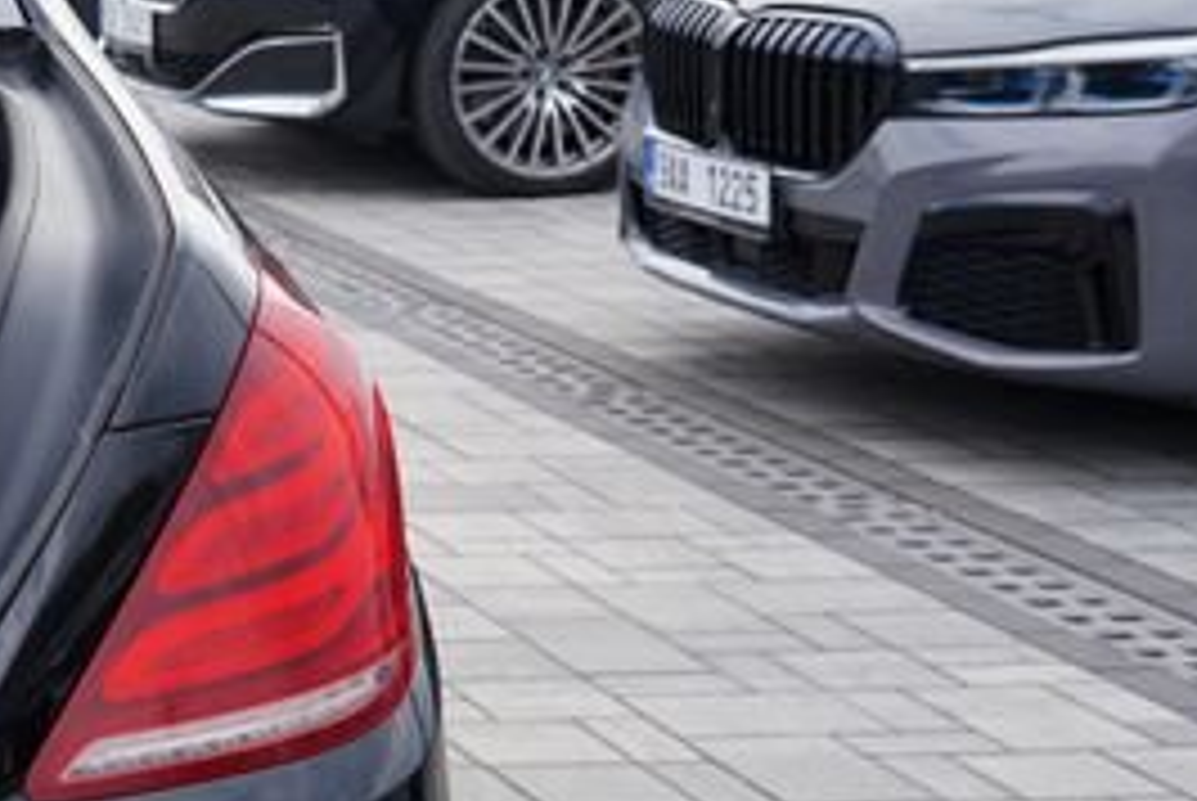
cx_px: -904
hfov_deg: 17.1
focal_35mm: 100
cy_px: 367
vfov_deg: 13.7
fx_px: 3329
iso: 100
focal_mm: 26
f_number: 5.6
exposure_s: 1/100
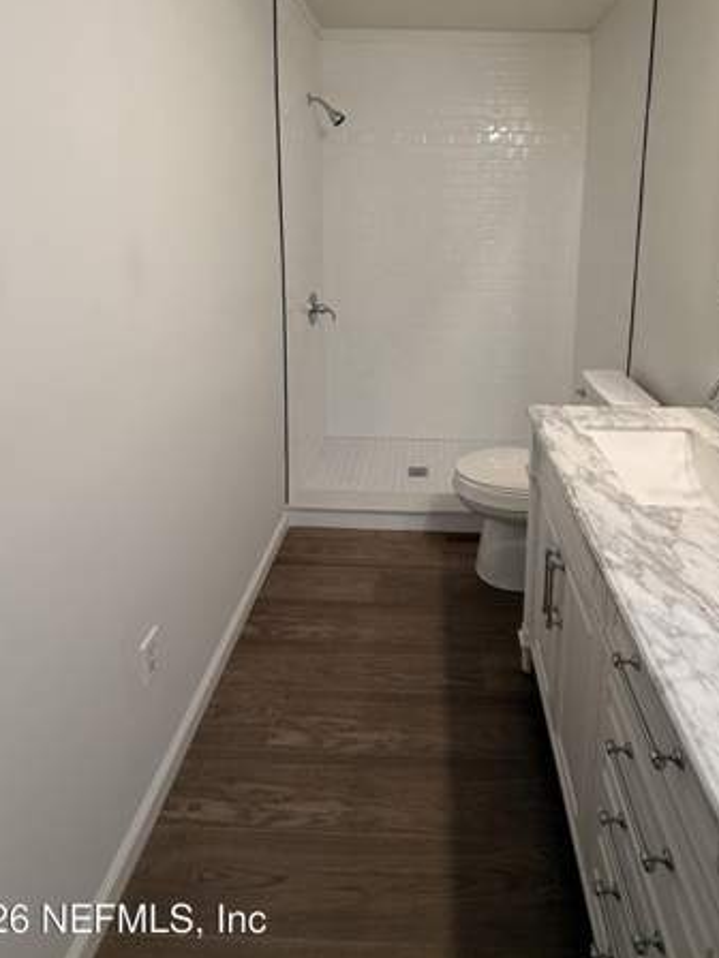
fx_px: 554
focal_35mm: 20
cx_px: 426
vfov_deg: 78.3
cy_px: 297
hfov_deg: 65.4
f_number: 2.2
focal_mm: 2.22
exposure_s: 1/120
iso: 160
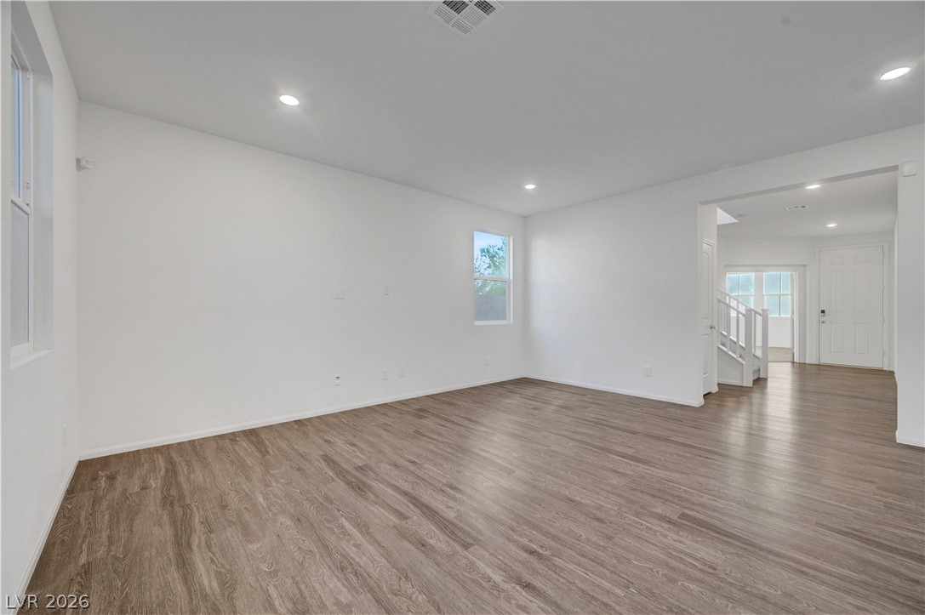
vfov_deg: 81.1
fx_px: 359
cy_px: 308
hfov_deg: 104.3
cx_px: 462
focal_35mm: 14
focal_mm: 14
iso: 800
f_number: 8
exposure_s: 1/8
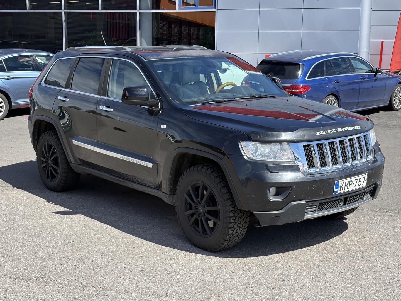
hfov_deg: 36.8
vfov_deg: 28.0
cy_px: 150
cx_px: 200
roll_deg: -0.5
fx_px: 602
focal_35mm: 52
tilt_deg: -8.4
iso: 50
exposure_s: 1/1709
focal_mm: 5.96
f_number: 1.6
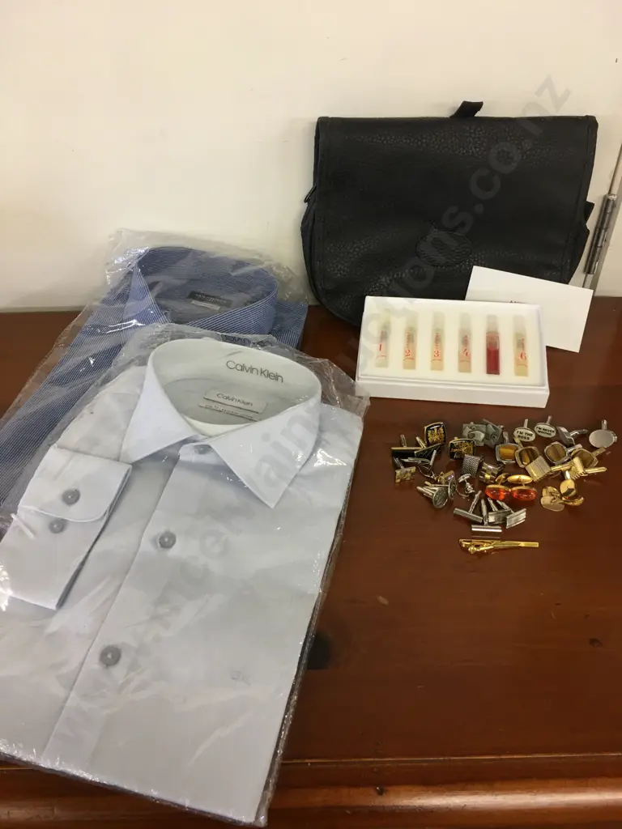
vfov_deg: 61.7
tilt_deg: -41.3
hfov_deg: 48.2
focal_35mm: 29
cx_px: 311
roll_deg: +0.5
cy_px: 414
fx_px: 695
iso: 32
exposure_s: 1/17
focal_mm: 4.15
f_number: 2.2
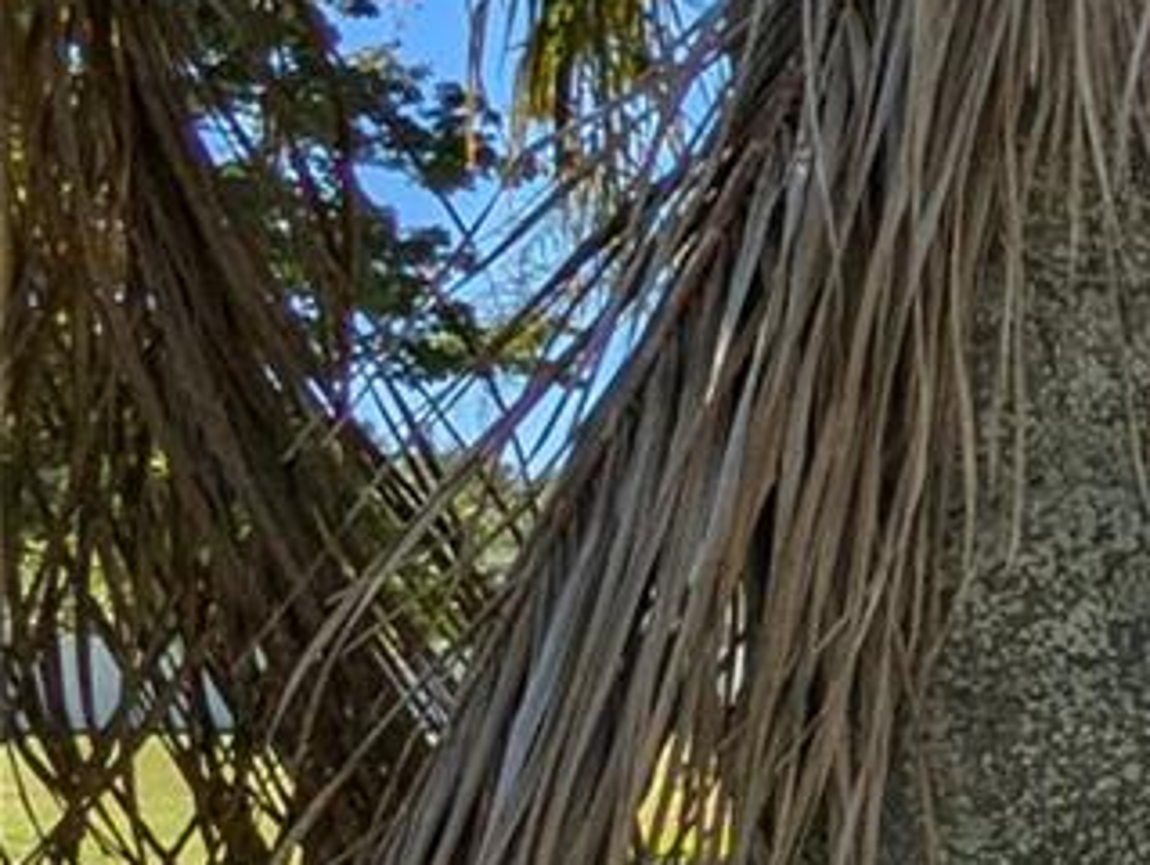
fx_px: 1996
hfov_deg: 14.4
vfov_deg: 24.4
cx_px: 2870
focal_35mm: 60
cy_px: 566
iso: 39
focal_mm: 2.23
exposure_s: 1/1621
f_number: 1.95
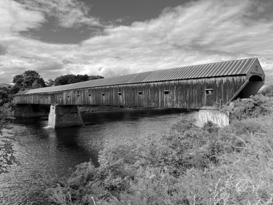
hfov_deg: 67.3
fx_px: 205
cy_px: 102
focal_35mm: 26
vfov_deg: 53.1
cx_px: 136
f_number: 1.5
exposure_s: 1/4444
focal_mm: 5.7
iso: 50
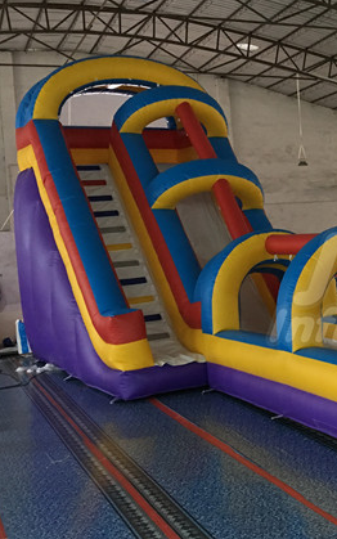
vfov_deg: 36.9
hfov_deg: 21.9
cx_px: 395
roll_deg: +3.2
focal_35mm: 55
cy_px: 262
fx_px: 808
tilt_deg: -1.7
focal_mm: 4.15
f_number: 2.2
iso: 100
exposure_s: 1/10
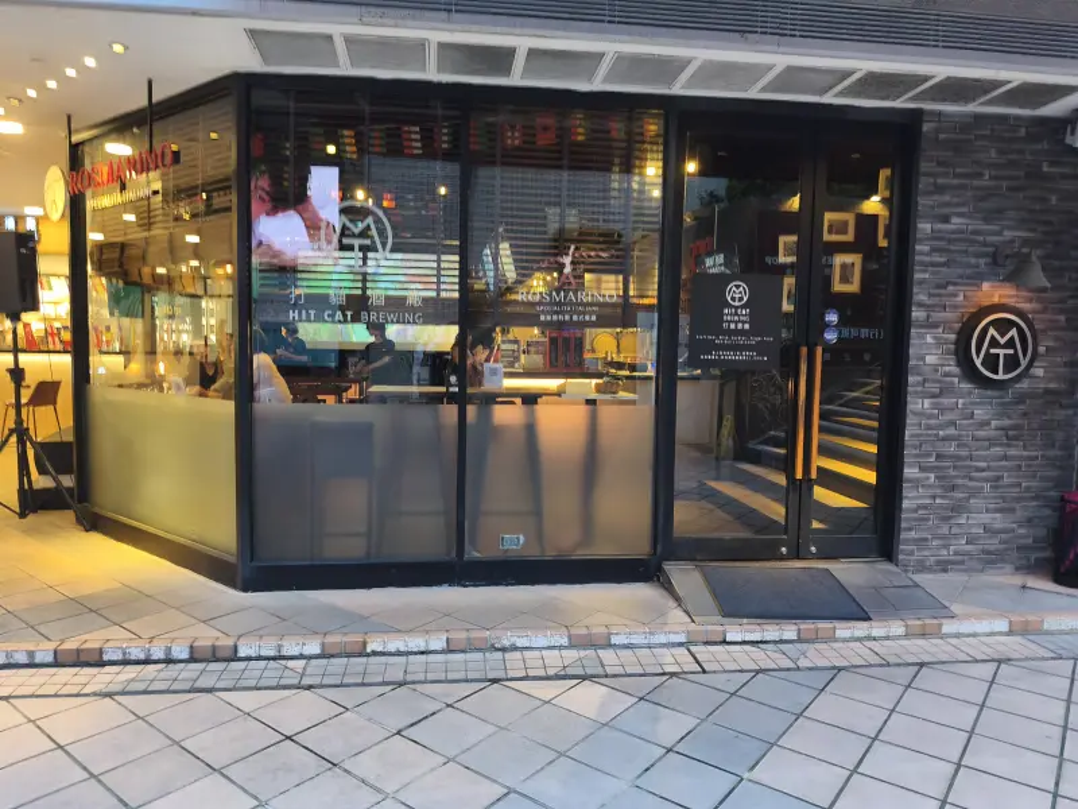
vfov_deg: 58.9
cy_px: 404
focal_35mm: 23
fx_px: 716
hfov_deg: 73.9
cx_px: 539
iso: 400
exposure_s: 1/60
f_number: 1.65
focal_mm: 6.18
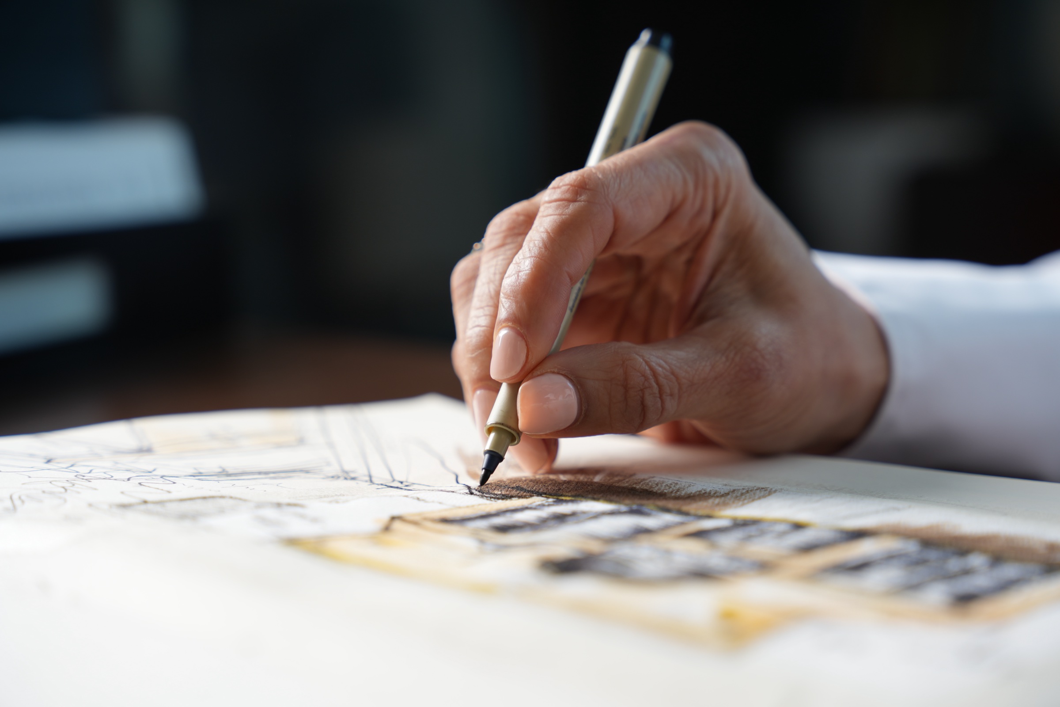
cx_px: 530
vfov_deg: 19.5
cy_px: 354
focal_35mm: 70
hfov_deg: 28.8
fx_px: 2061
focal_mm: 70
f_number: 4.5
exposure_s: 1/160
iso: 100
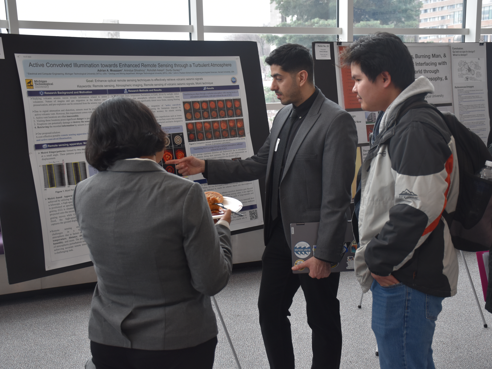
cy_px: 183
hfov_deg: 38.9
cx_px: 268
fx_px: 696
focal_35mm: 49
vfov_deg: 29.7
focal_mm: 30
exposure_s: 1/80
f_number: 4.5
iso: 400
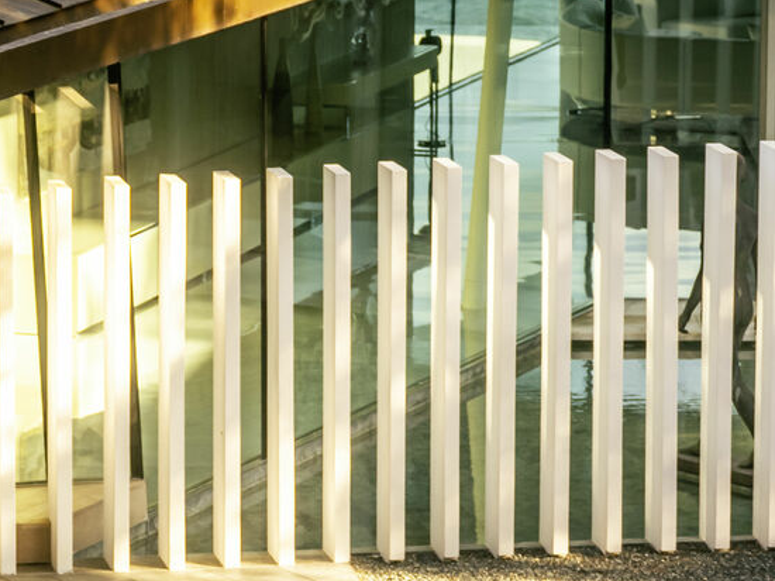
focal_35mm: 262
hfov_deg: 7.6
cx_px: 302
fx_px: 5863
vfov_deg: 5.7
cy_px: 437
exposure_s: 1/250
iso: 320
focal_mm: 63.7
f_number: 4
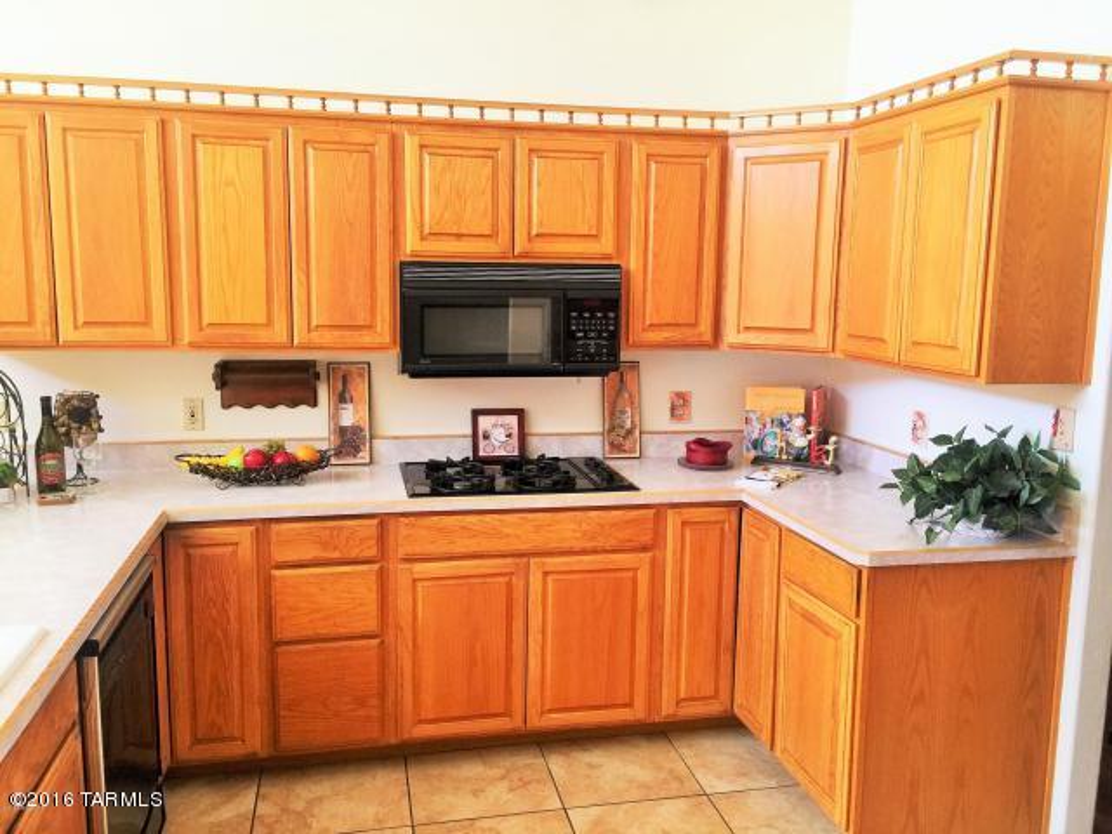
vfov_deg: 48.2
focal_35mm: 29
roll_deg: -1.5
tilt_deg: -8.9
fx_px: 932
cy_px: 417
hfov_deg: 61.7
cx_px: 556
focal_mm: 4.15
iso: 40
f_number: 2.2
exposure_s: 1/30
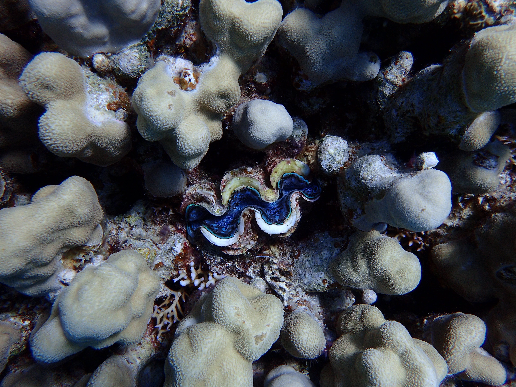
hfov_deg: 69.4
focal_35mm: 25
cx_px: 258
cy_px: 194
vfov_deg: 54.9
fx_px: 373
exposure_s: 1/800
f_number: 2.8
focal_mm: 4.5
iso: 100
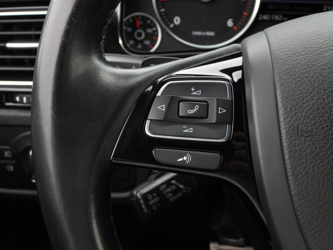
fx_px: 481
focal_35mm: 50
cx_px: 166
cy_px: 125
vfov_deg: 29.1
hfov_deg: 38.2
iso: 100
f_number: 3.2
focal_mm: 9
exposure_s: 1/125
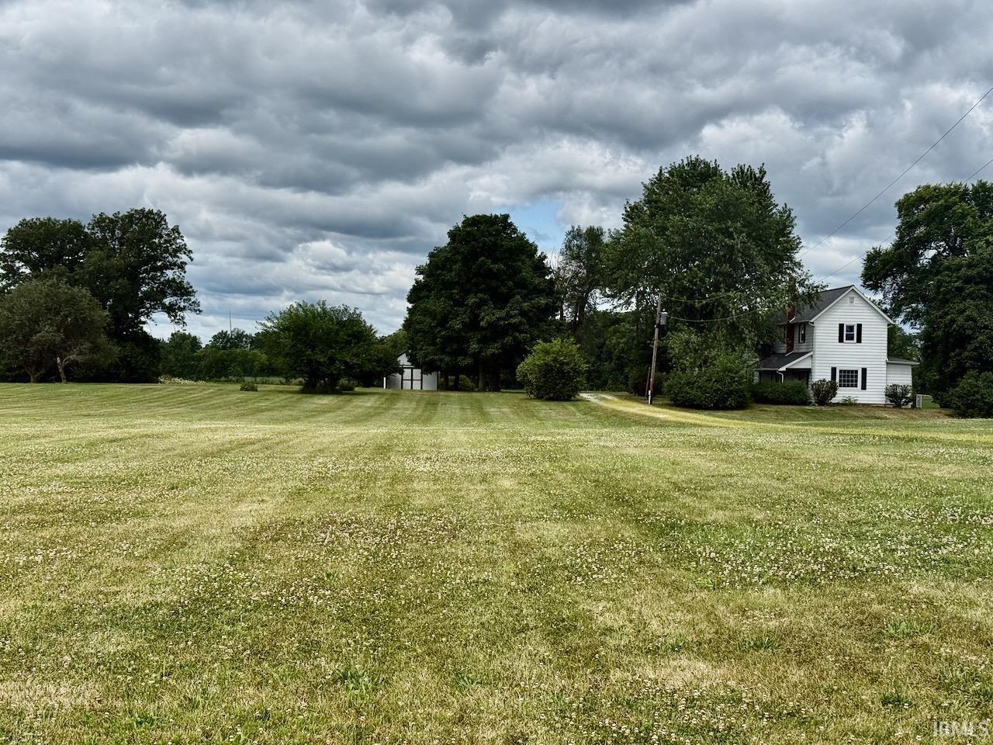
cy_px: 372
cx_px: 496
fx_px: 1377
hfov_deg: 39.7
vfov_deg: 30.3
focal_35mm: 48
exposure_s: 1/6024
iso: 64
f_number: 1.78
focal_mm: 6.76
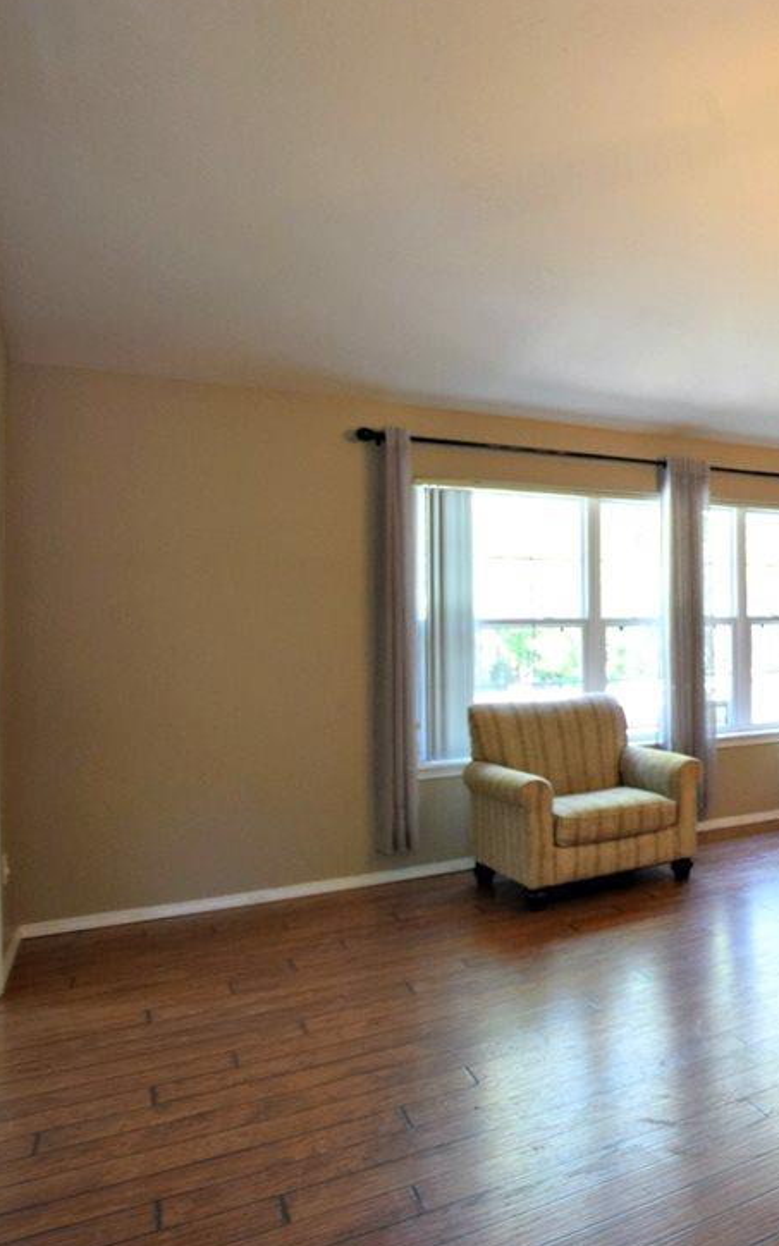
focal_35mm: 27
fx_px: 917
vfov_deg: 68.4
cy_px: 599
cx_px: 1066
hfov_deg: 31.9
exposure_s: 1/60
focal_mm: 10
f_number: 4
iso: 720
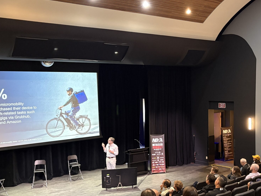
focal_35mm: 45
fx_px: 339
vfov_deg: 32.1
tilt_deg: -5.1
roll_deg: +1.2
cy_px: 116
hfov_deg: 41.3
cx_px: 182
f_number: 1.6
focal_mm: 5.96
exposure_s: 1/40
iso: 500
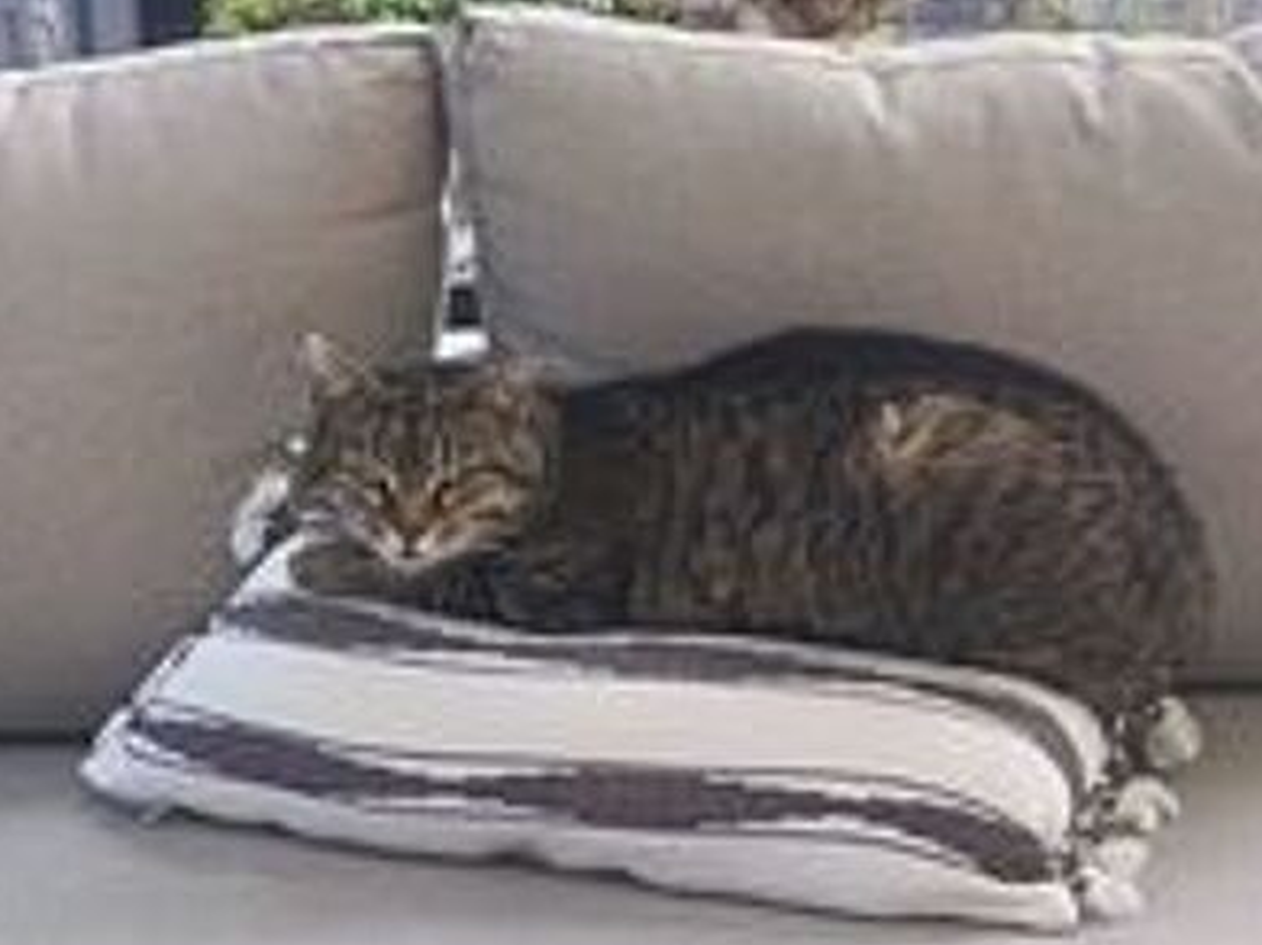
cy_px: 419
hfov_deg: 32.7
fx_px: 2150
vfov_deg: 24.8
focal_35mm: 59
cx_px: 597
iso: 508
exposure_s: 1/60
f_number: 1.75
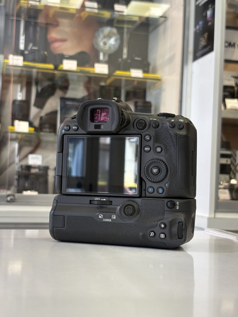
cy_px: 158
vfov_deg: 36.8
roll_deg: -1.8
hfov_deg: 28.0
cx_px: 119
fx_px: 477
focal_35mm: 52
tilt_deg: +2.4
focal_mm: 5.96
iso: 32
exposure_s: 1/50
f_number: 1.6
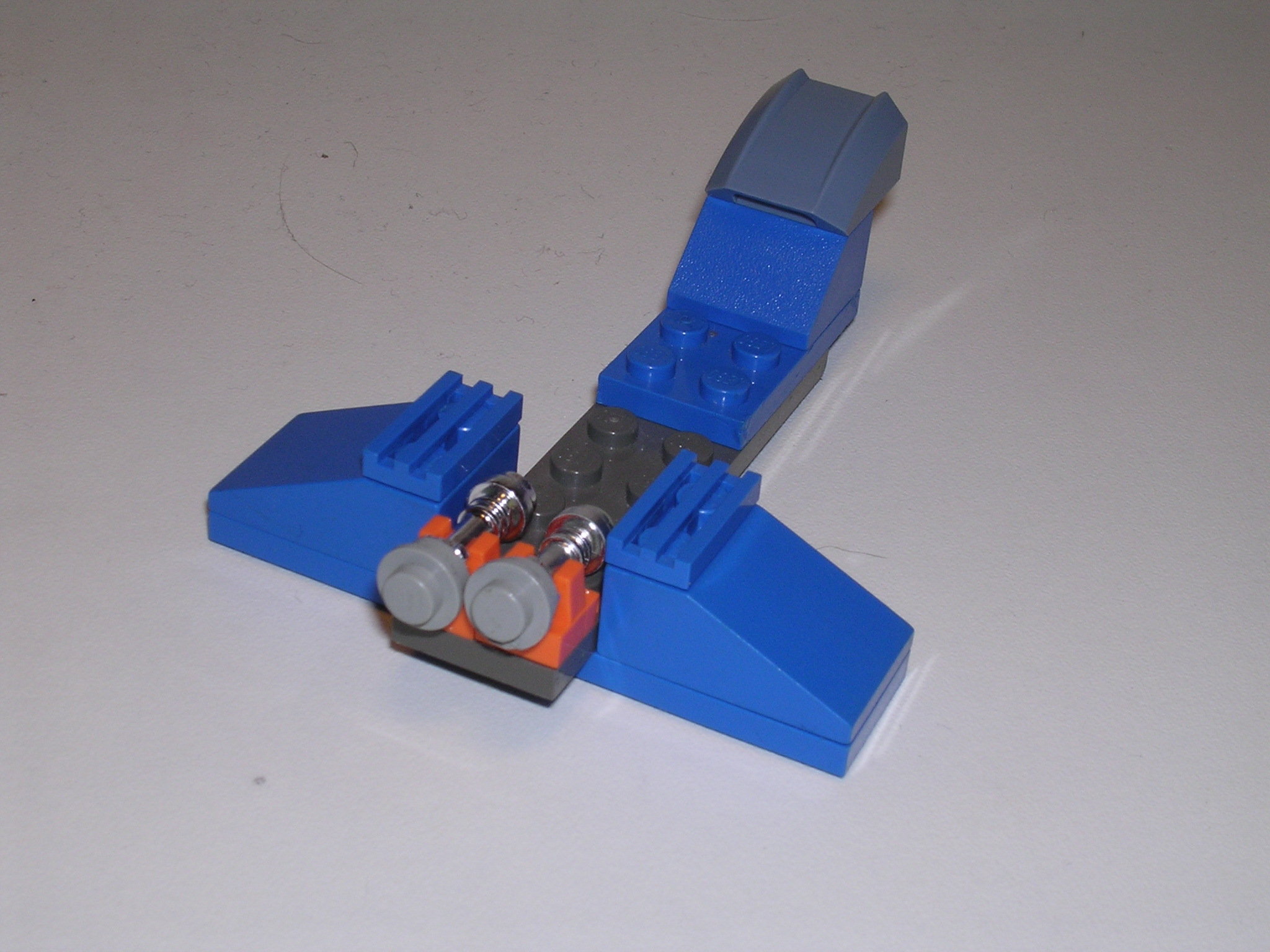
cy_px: 476
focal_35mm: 67
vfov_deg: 21.9
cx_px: 635
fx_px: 2458
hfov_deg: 29.0
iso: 100
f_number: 7.2
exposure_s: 1/60.1
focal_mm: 10.2
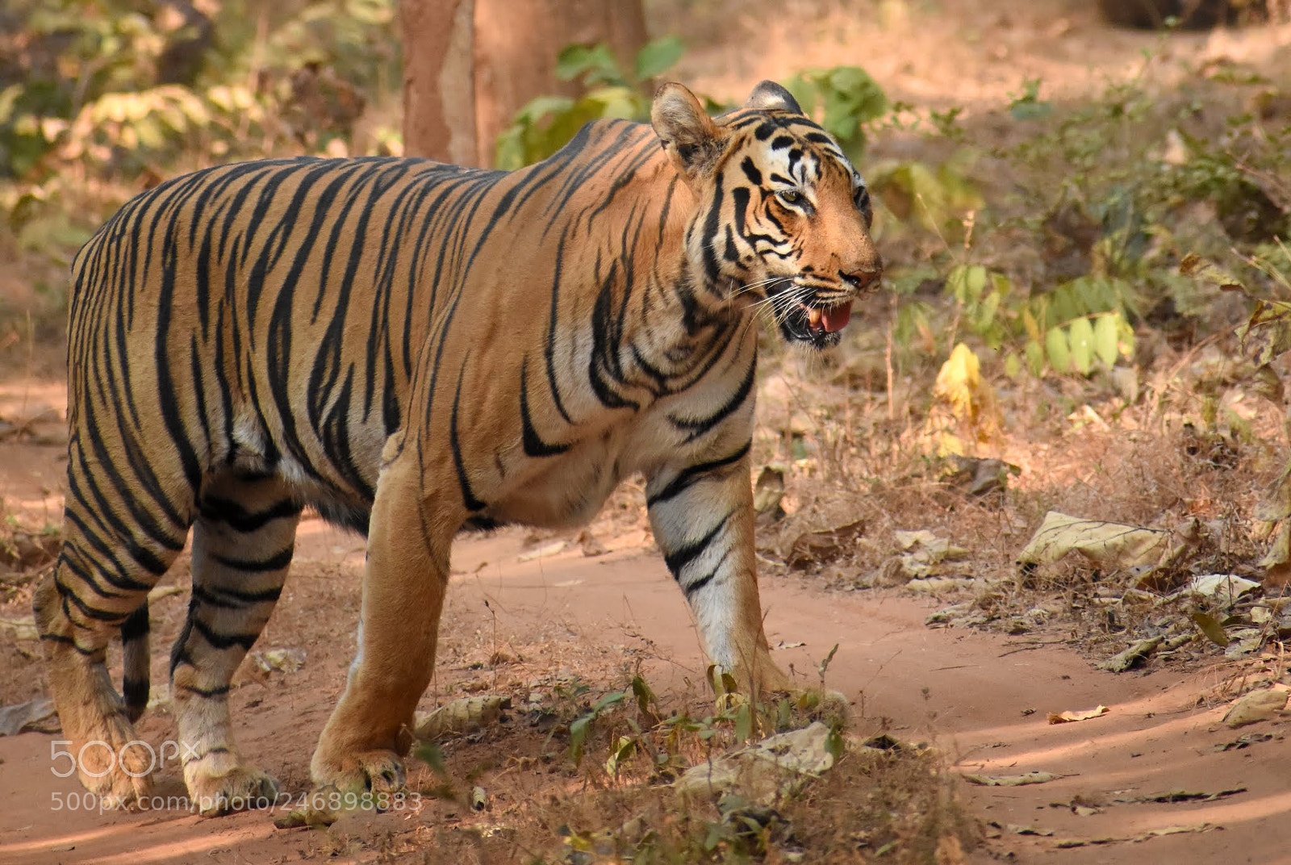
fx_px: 16161
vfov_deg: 3.1
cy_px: 432
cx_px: 646
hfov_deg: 4.6
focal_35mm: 450
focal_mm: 300
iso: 2200
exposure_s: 1/1000
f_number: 6.3
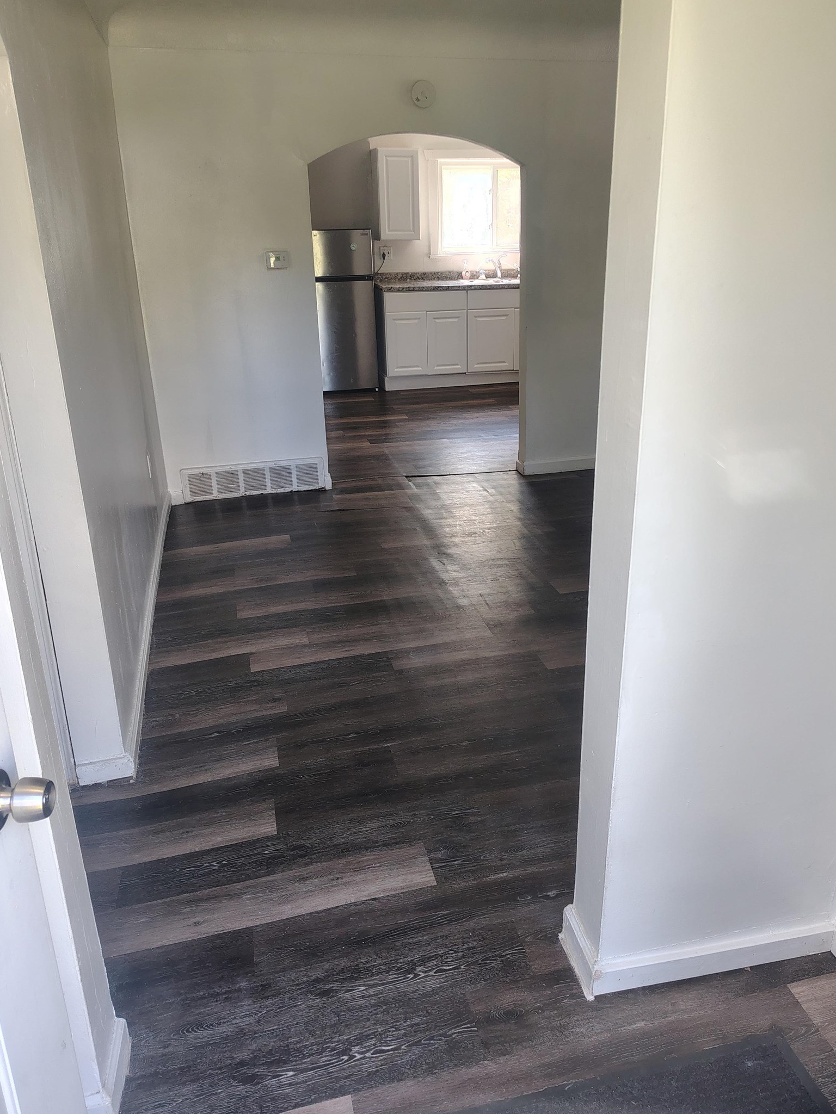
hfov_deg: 51.3
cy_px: 517
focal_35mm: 27
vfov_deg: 65.2
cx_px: 459
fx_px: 869
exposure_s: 1/111
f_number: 1.8
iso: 369
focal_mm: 5.56
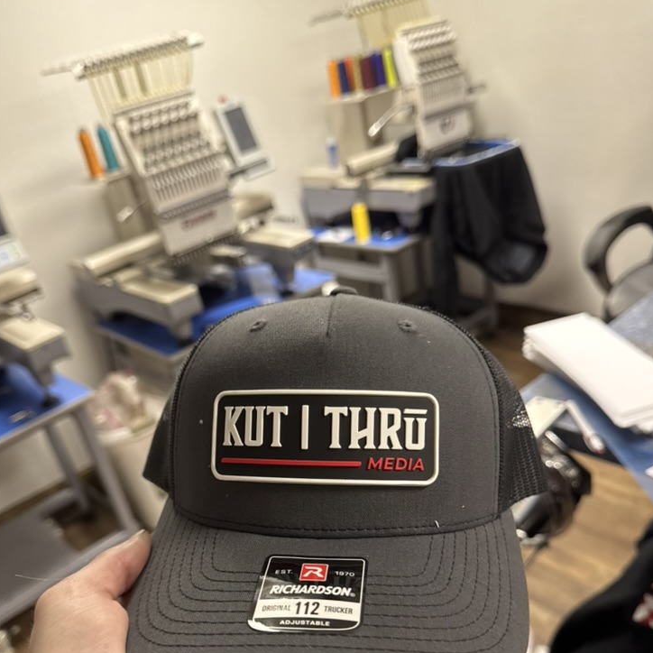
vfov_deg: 53.0
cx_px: 311
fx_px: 640
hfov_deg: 54.0
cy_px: 433
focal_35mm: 30
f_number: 1.78
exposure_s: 1/60
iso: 200
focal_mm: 6.76
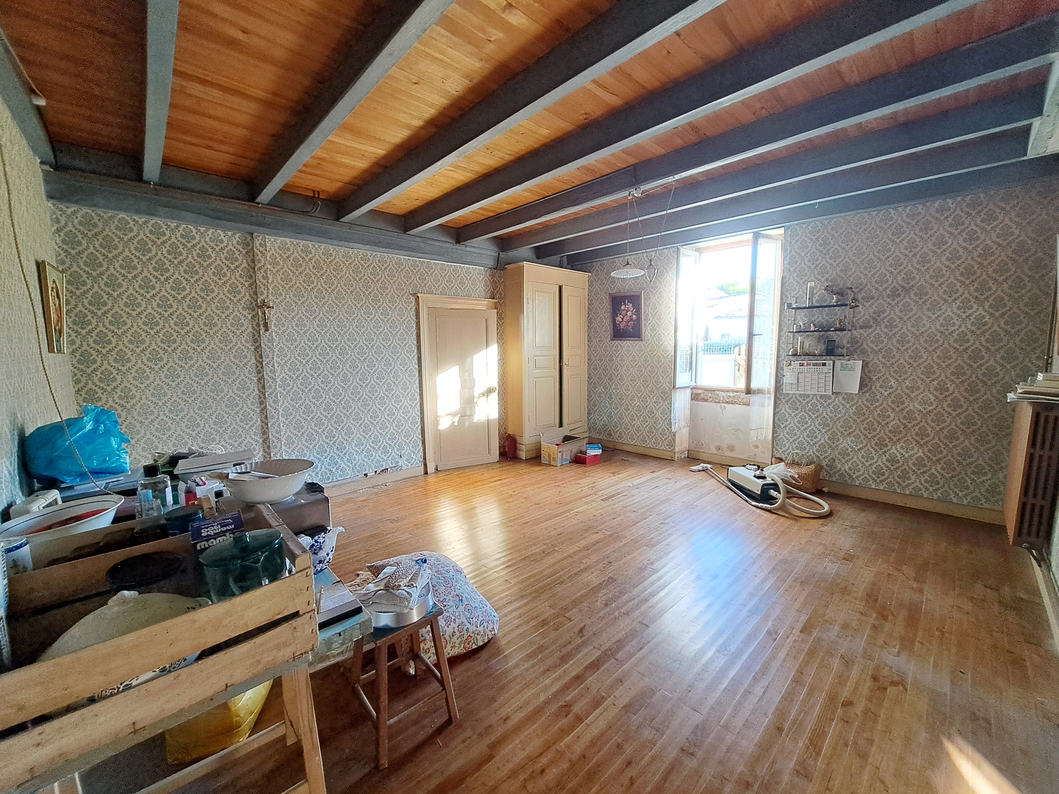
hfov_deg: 106.2
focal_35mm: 13
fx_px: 398
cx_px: 530
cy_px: 397
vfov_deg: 89.9
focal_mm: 1.74
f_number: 2.2
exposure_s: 1/50
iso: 160
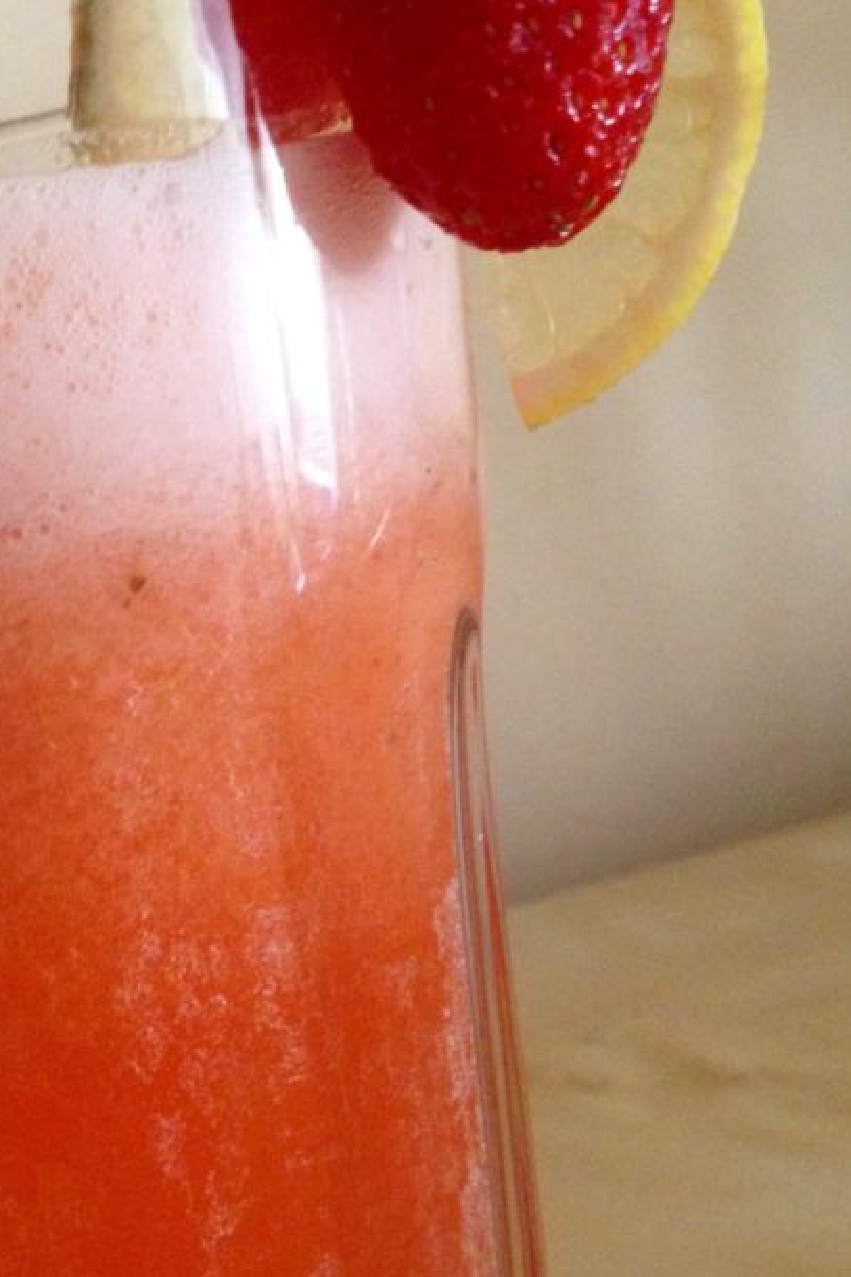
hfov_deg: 21.8
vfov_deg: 32.9
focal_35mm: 61
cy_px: 650
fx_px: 2164
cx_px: 102
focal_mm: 4.28
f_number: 2.4
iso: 320
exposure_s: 1/20
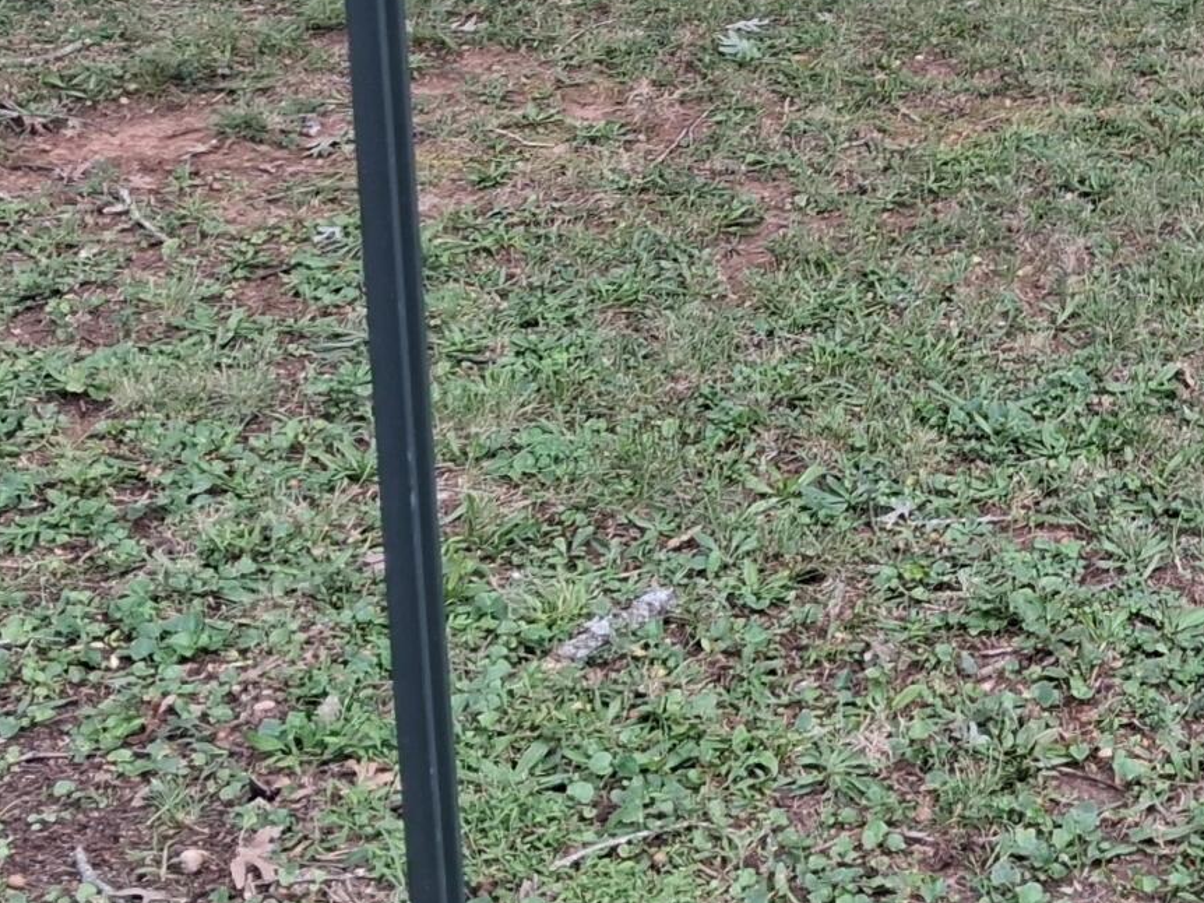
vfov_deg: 15.0
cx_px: 1264
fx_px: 3269
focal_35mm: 94
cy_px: -259
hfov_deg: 20.1
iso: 64
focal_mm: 4
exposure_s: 1/120
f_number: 1.8
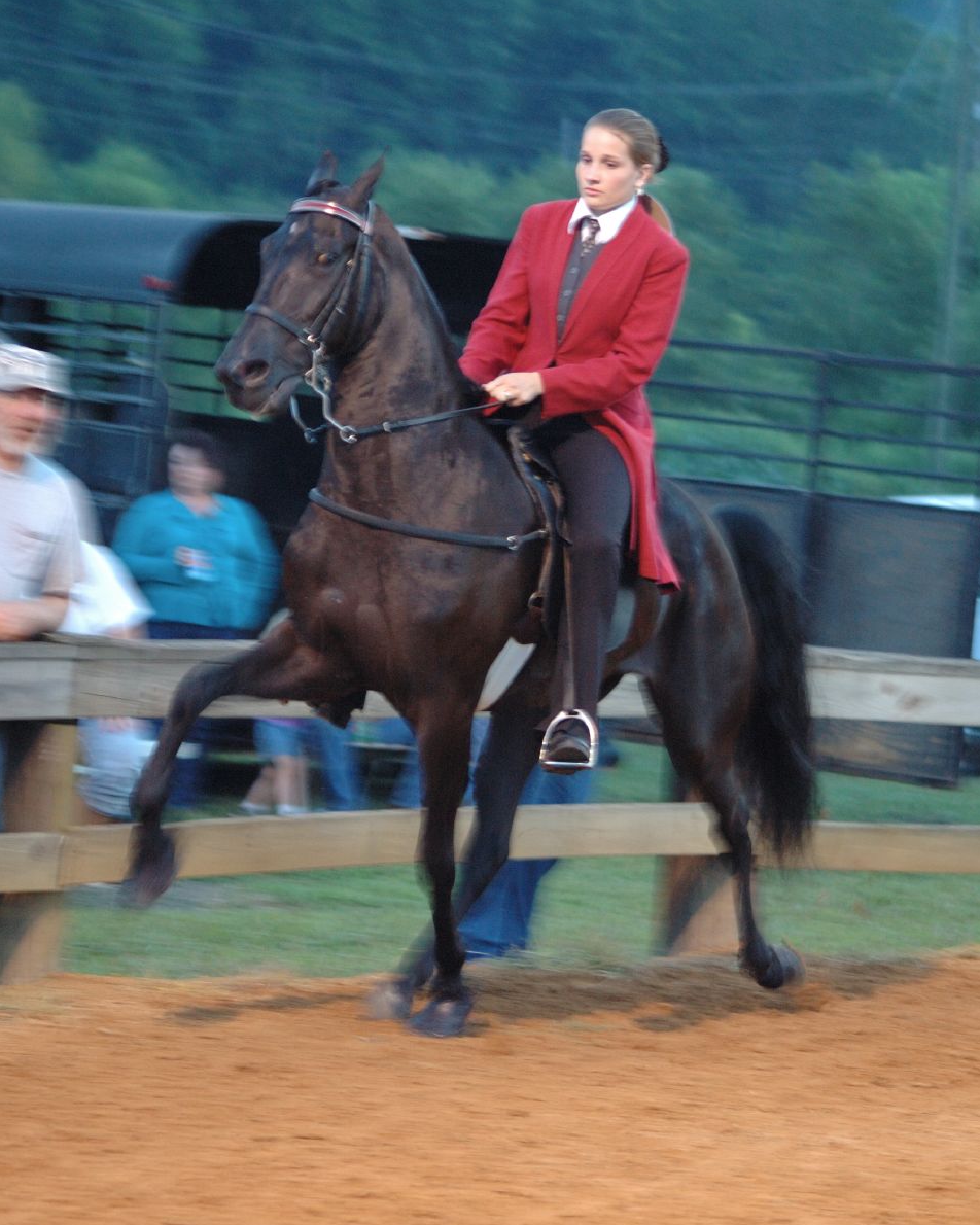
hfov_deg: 8.6
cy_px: 590
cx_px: 479
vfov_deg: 10.7
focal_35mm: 180
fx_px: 6513
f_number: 4.2
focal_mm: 95
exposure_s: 1/30
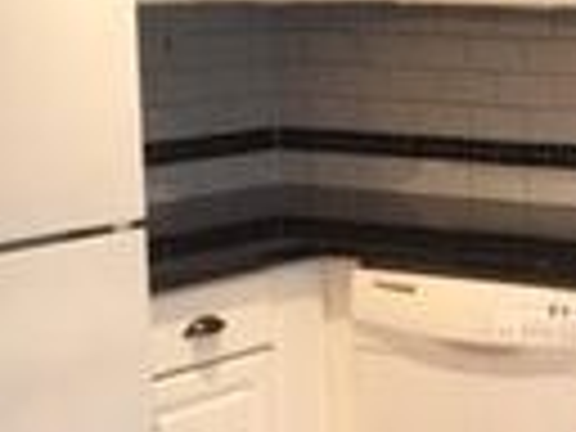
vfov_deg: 13.1
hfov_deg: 16.4
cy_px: 232
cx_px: 760
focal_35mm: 113
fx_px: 1880
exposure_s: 1/30
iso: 100
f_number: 2.2
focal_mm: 4.15
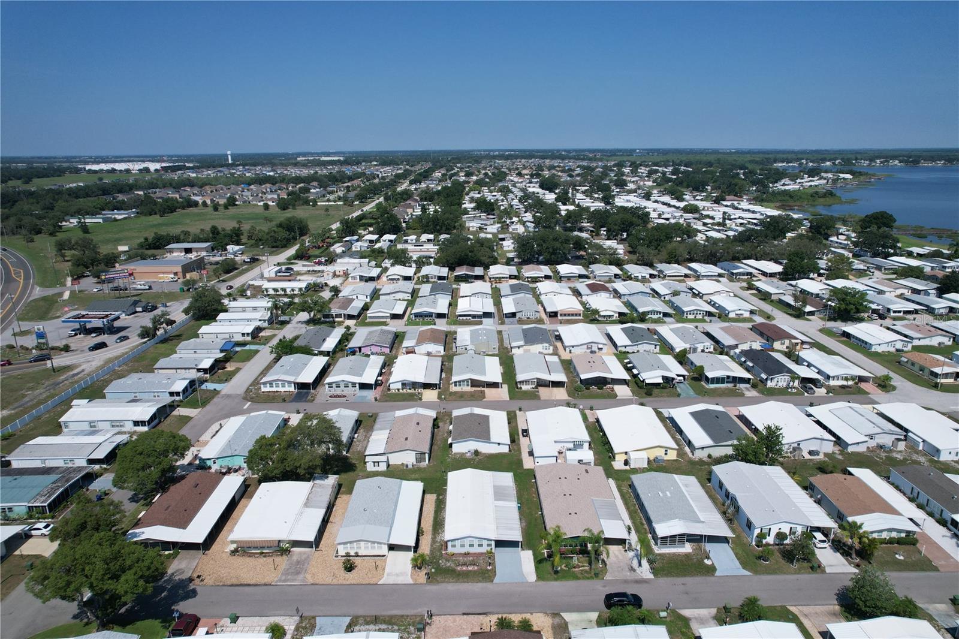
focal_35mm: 22
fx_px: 586
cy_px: 320
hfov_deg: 78.6
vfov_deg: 57.2
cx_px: 480
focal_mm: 8.38
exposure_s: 1/5000
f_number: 2.8
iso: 200
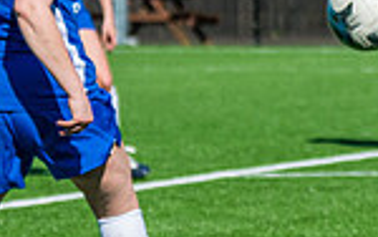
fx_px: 5619
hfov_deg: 3.8
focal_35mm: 545
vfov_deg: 2.4
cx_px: 445
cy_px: 196
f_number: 5
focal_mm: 100
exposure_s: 1/3200
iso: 400
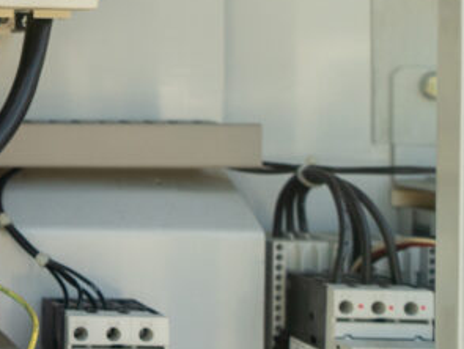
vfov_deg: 16.4
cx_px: -300
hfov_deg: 18.4
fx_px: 1208
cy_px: 86
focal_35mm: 90
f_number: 4
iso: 500
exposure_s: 1/800
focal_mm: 27
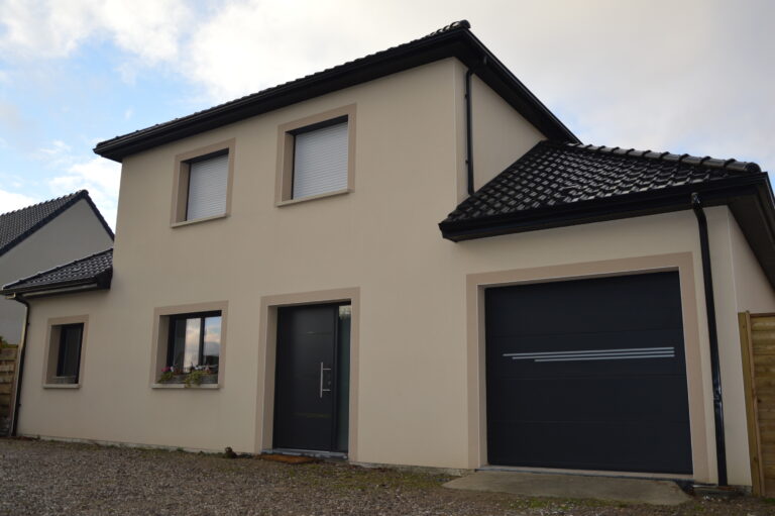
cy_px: 258
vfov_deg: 41.7
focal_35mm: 32
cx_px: 388
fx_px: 678
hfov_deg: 59.5
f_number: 4
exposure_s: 1/200
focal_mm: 21
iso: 100
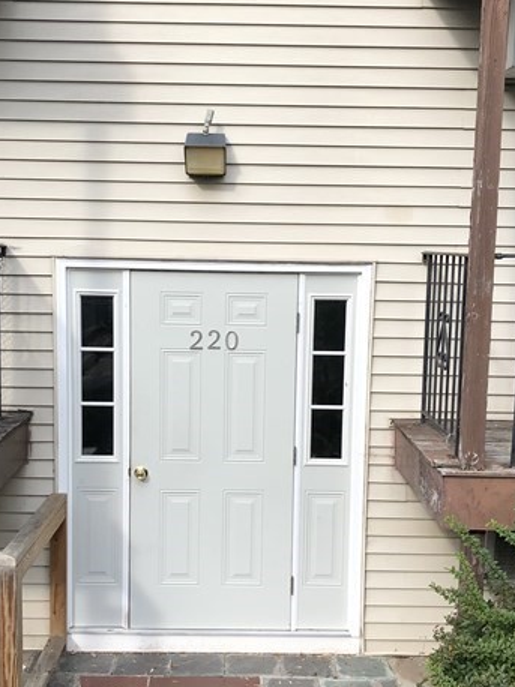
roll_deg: -1.3
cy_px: 404
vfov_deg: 40.3
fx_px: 933
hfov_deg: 30.8
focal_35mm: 47
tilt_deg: -8.1
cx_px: 233
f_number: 1.8
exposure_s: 1/941
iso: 20
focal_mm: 3.99
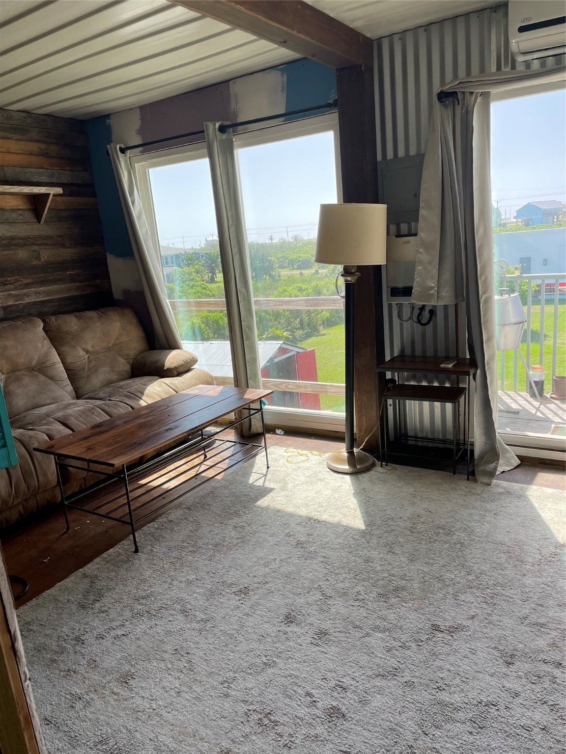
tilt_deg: -13.0
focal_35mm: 26
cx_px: 283
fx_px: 567
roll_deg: +4.6
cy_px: 377
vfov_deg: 67.3
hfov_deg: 53.1
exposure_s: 1/629
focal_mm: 4.2
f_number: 1.6
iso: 32
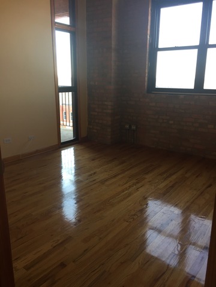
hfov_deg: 48.2
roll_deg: -0.5
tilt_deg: -13.9
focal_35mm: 29
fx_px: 241
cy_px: 144
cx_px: 108
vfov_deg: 61.7
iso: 50
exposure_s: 1/120
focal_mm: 4.15
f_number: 2.2
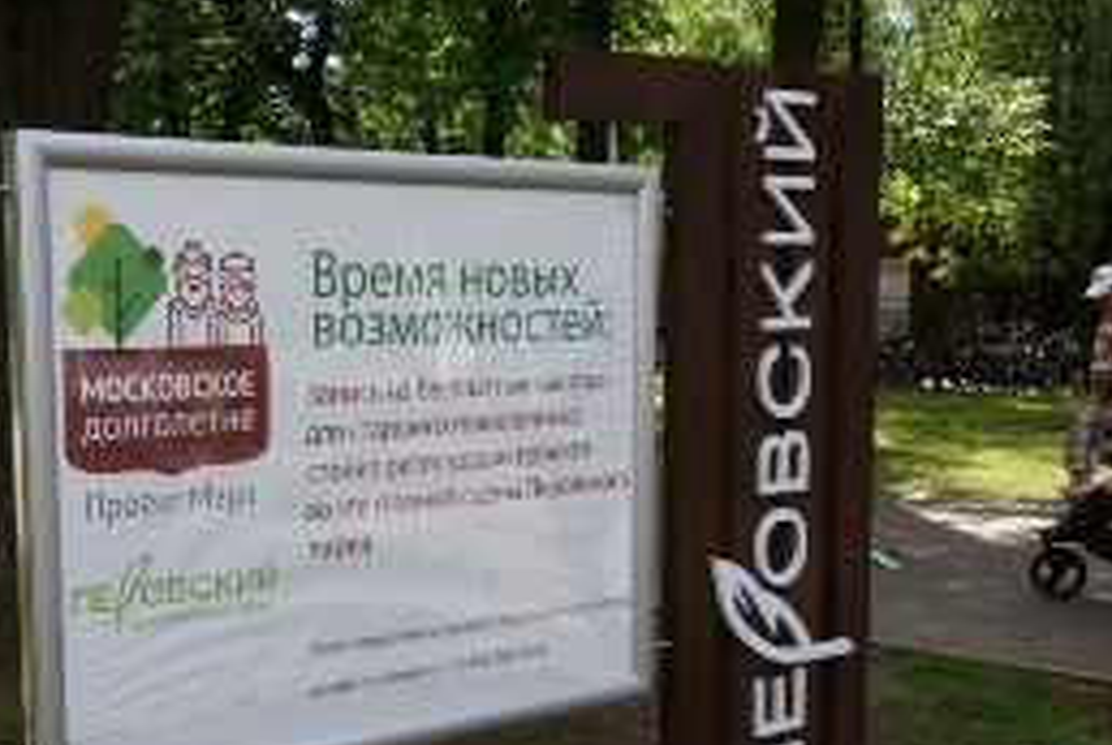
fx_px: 1609
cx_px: 293
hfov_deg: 37.3
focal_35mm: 52
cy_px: 523
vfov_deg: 25.9
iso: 200
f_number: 8
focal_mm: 20
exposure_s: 1/250
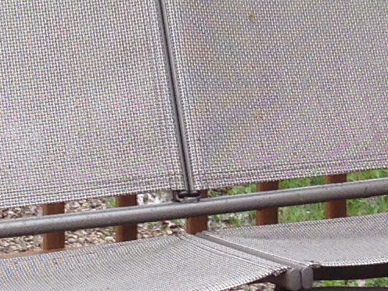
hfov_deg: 9.1
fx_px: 2432
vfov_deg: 6.8
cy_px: 43
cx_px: 400
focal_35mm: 217
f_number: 2.4
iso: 50
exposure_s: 1/60
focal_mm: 4.12
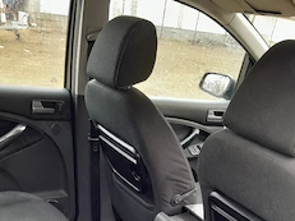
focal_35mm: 45
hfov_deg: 42.1
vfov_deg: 28.6
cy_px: 254
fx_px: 383
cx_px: 156
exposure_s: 1/50
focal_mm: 3.98
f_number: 1.8
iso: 200
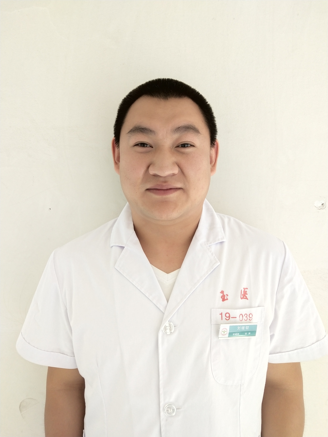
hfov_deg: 46.8
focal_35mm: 30
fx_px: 379
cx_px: 164
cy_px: 218
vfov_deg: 60.0
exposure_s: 1/100
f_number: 1.8
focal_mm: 3.95
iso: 51
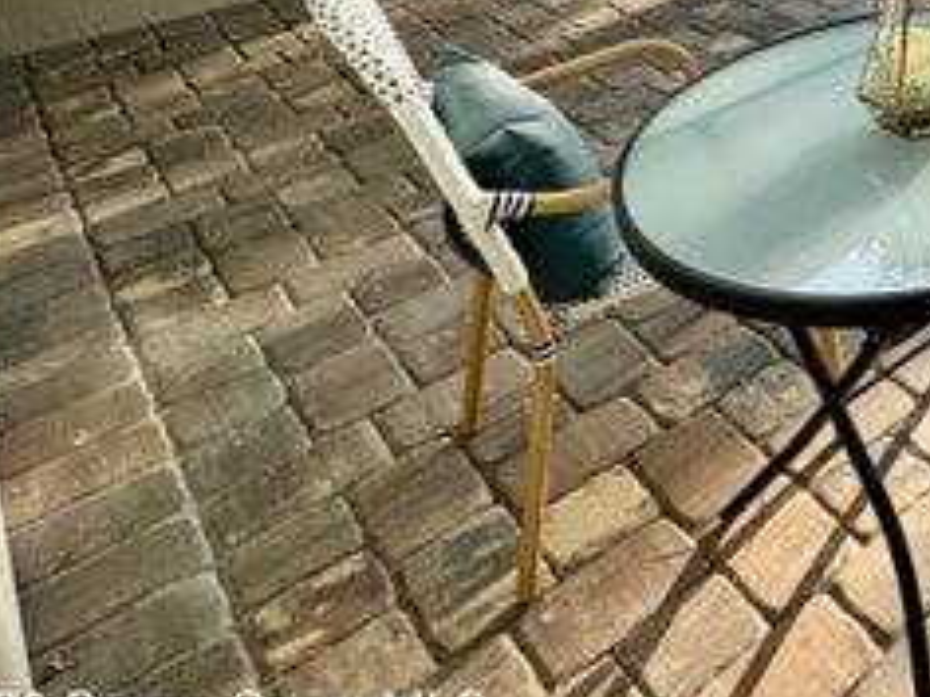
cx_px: 1147
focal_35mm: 38
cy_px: -146
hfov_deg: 36.3
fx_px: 1021
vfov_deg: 31.4
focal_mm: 2.22
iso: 40
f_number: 2.2
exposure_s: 1/356
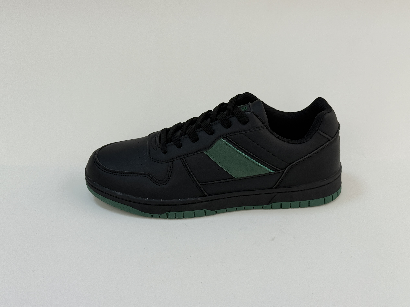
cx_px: 205
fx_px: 569
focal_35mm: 48
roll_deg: +1.4
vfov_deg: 30.3
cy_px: 154
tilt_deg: -31.0
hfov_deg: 39.7
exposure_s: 1/162
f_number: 1.78
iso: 80
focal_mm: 6.76
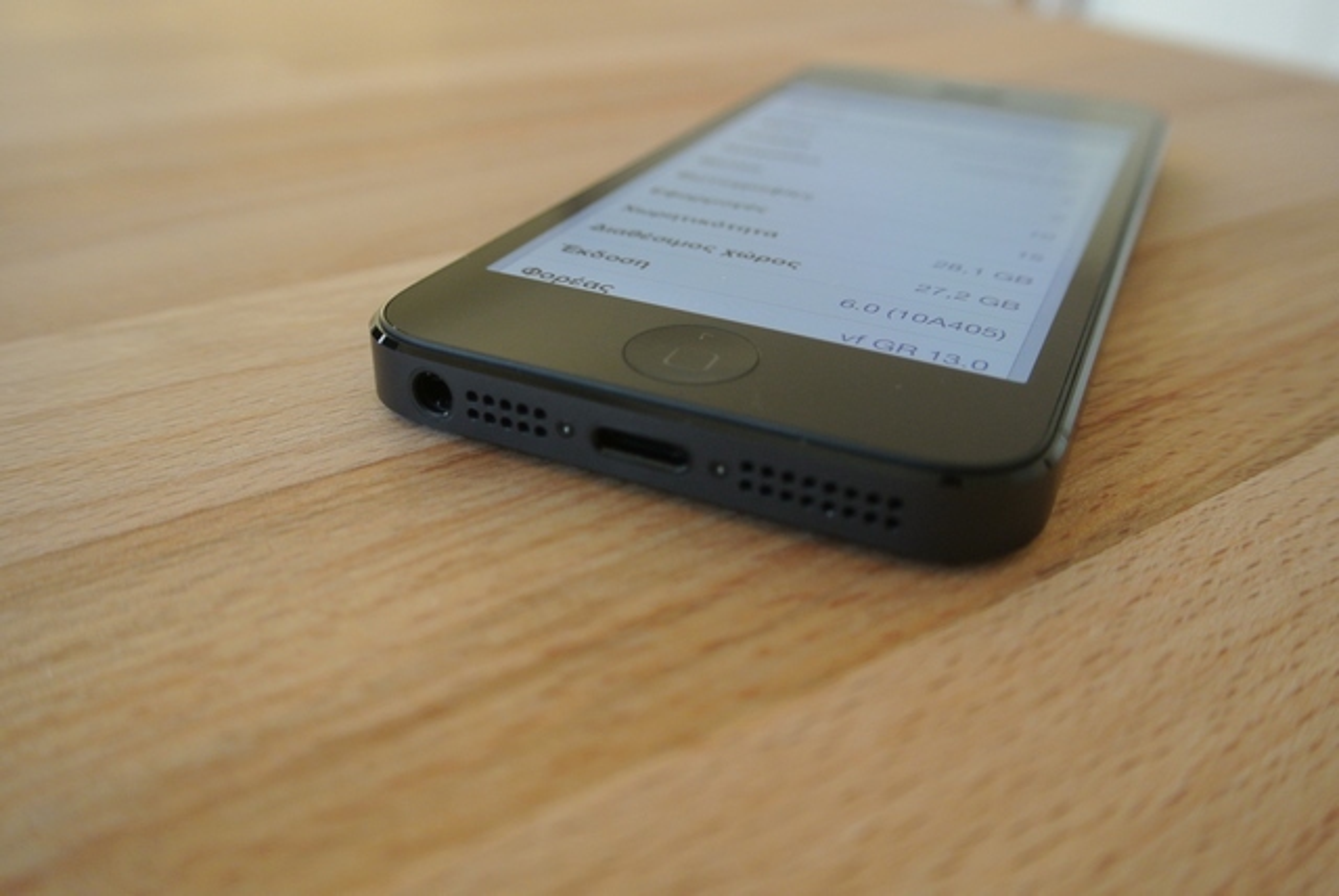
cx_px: 670
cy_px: 448
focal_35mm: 32
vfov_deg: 41.2
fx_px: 1191
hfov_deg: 58.7
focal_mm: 12.2
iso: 560
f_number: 3.8
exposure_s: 1/125
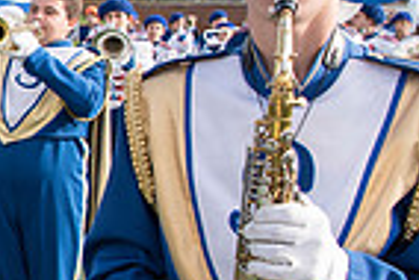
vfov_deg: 14.0
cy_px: 161
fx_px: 1142
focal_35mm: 98
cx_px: -289
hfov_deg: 17.6
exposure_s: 1/800
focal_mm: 24
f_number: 5
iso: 250
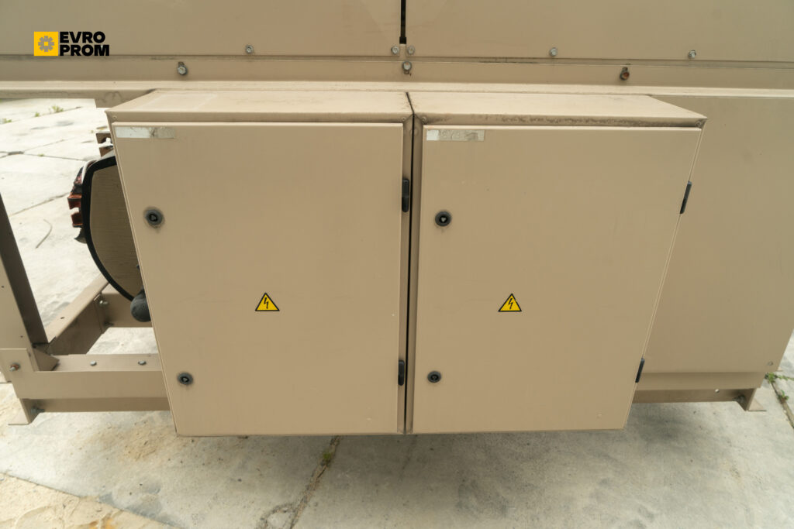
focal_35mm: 24
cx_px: 397
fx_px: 529
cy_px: 264
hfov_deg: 73.7
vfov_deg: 53.1
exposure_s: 1/160
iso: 250
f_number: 6.3
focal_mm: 24
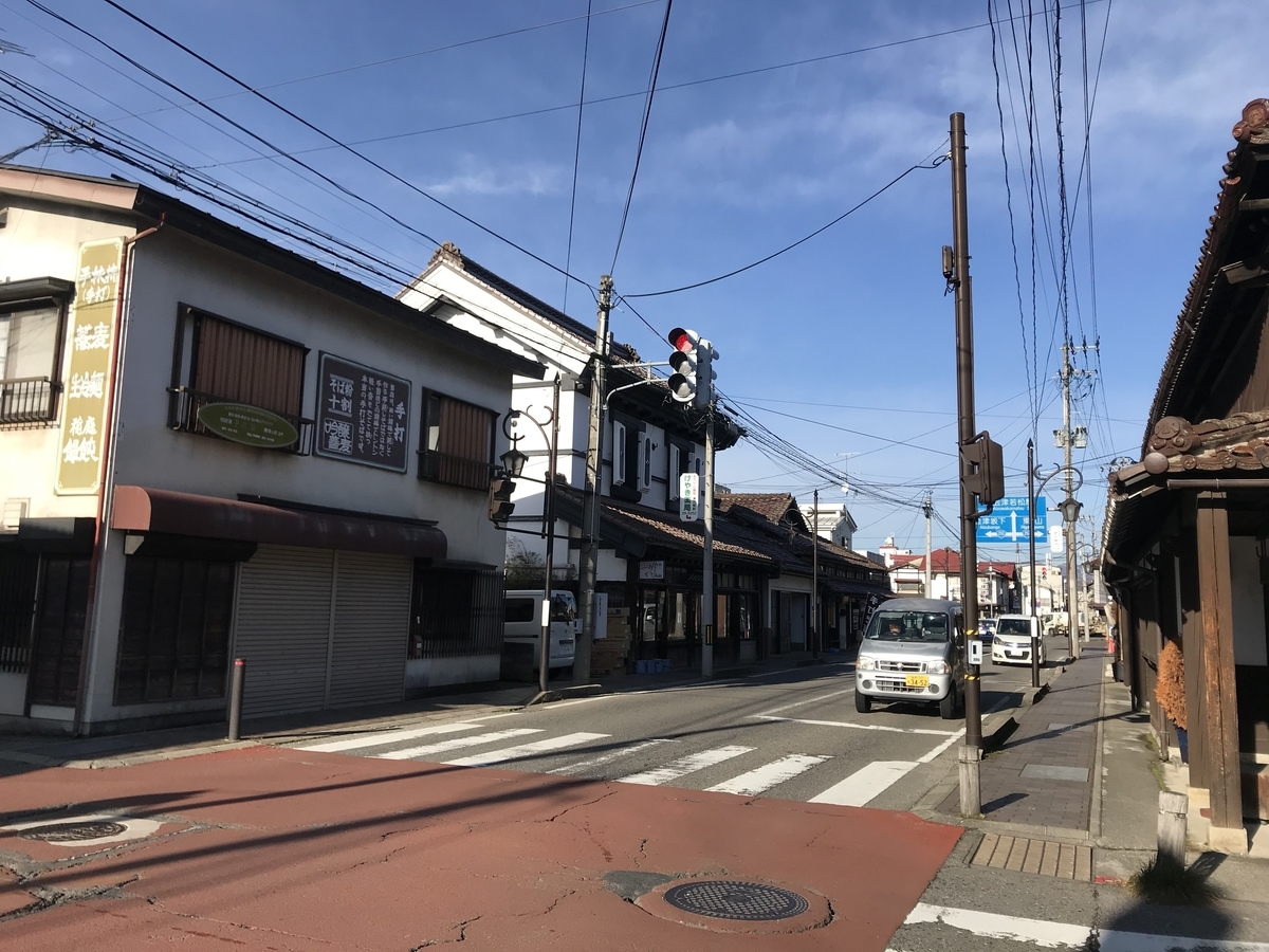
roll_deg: -1.8
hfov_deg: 63.4
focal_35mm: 28
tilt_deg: +9.9
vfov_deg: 49.7
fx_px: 1026
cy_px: 476
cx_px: 634
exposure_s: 1/2179
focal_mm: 3.99
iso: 20
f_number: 1.8
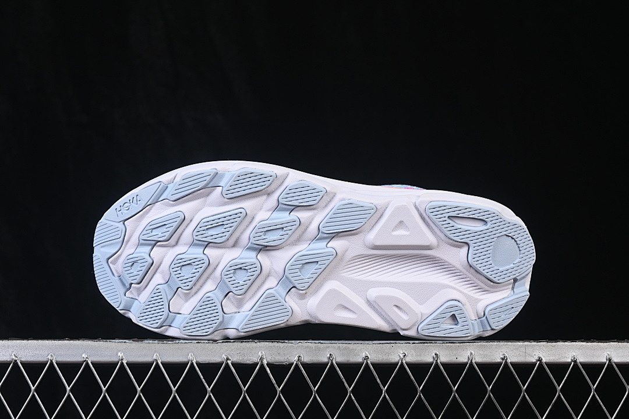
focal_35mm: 75
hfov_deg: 27.0
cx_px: 314
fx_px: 1310
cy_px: 210
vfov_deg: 18.2
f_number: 8
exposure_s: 1/80
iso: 160
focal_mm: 50
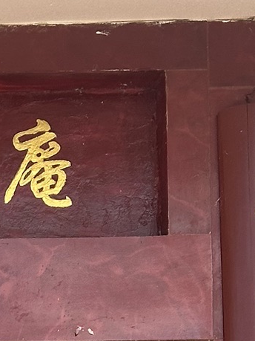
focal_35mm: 209
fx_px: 2054
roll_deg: -0.7
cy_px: 682
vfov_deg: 8.9
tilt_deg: +8.4
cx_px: -134
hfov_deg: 7.0
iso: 64
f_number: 1.78
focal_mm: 6.86
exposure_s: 1/619
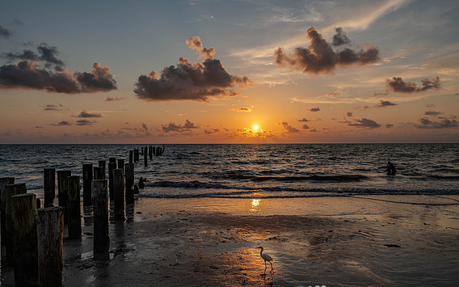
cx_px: 230
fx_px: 375
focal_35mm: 30
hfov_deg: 62.9
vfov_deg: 41.8
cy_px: 151
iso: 64
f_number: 8
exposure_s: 1/160
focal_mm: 28
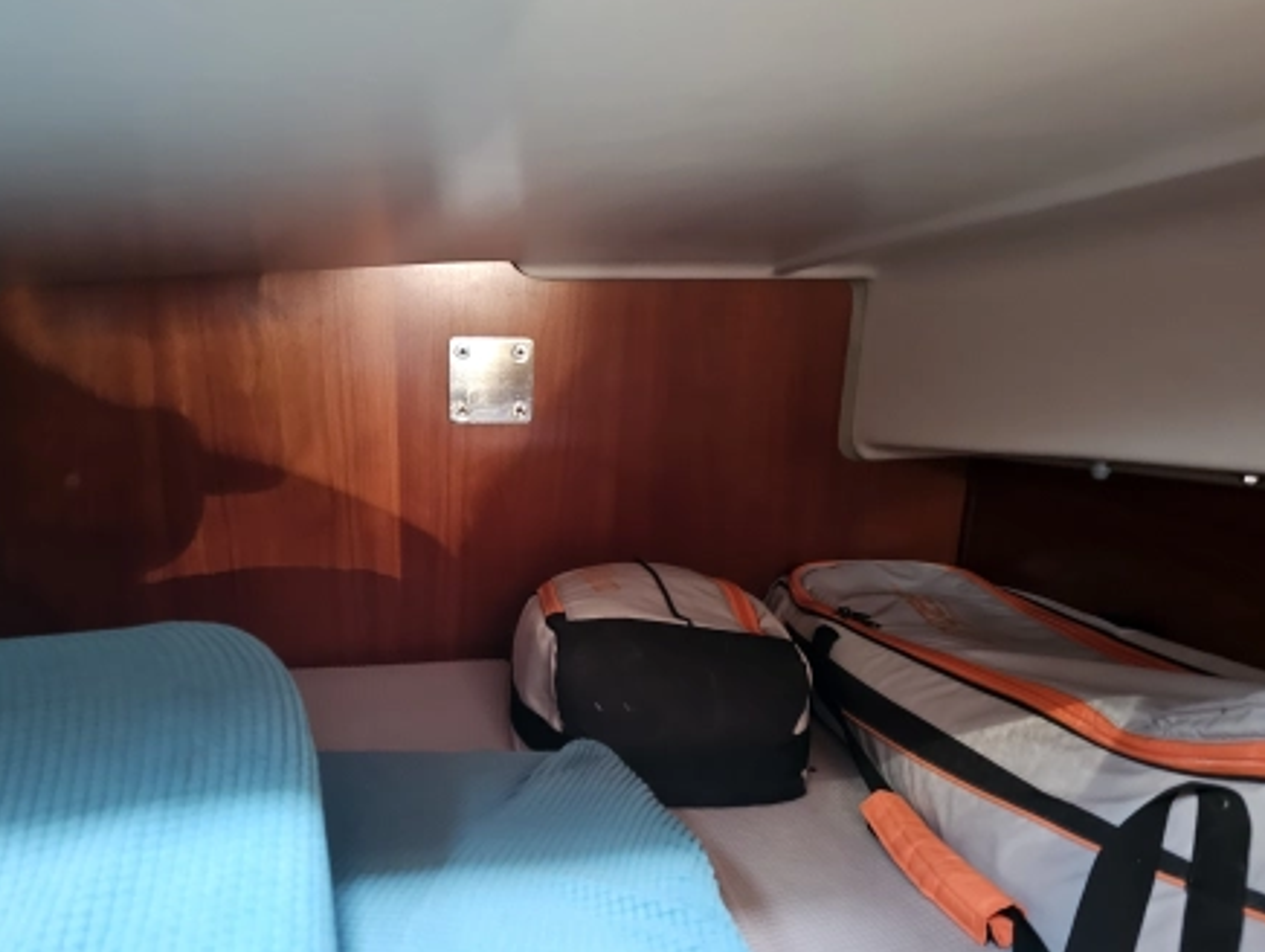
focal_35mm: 29
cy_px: 556
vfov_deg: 48.1
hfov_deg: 61.2
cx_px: 525
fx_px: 1061
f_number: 1.7
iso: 1250
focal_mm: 6.3
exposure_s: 1/15
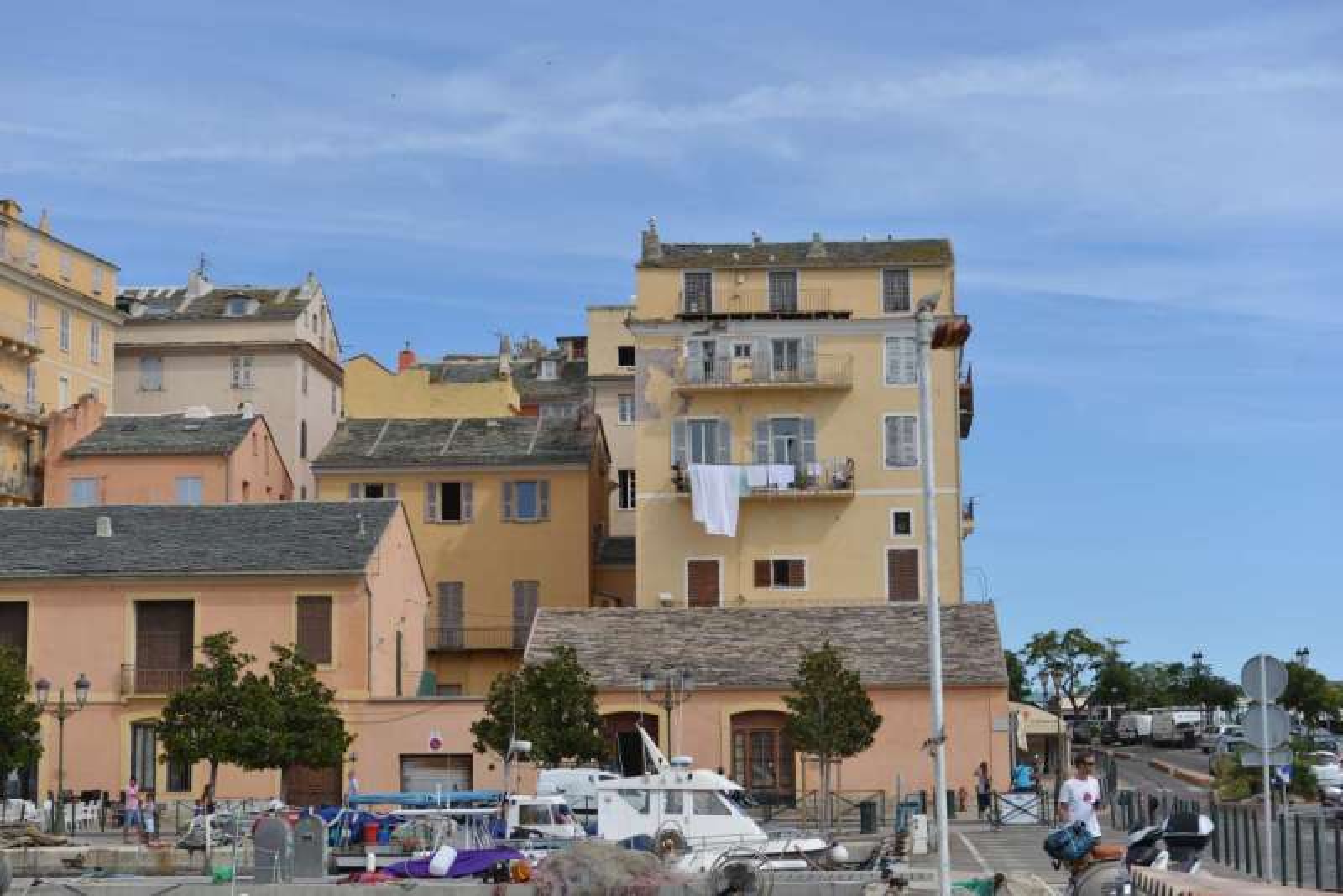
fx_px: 2463
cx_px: 672
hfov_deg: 30.5
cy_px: 448
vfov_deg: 20.6
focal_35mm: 66
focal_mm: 66
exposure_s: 1/200
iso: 125
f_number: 7.1
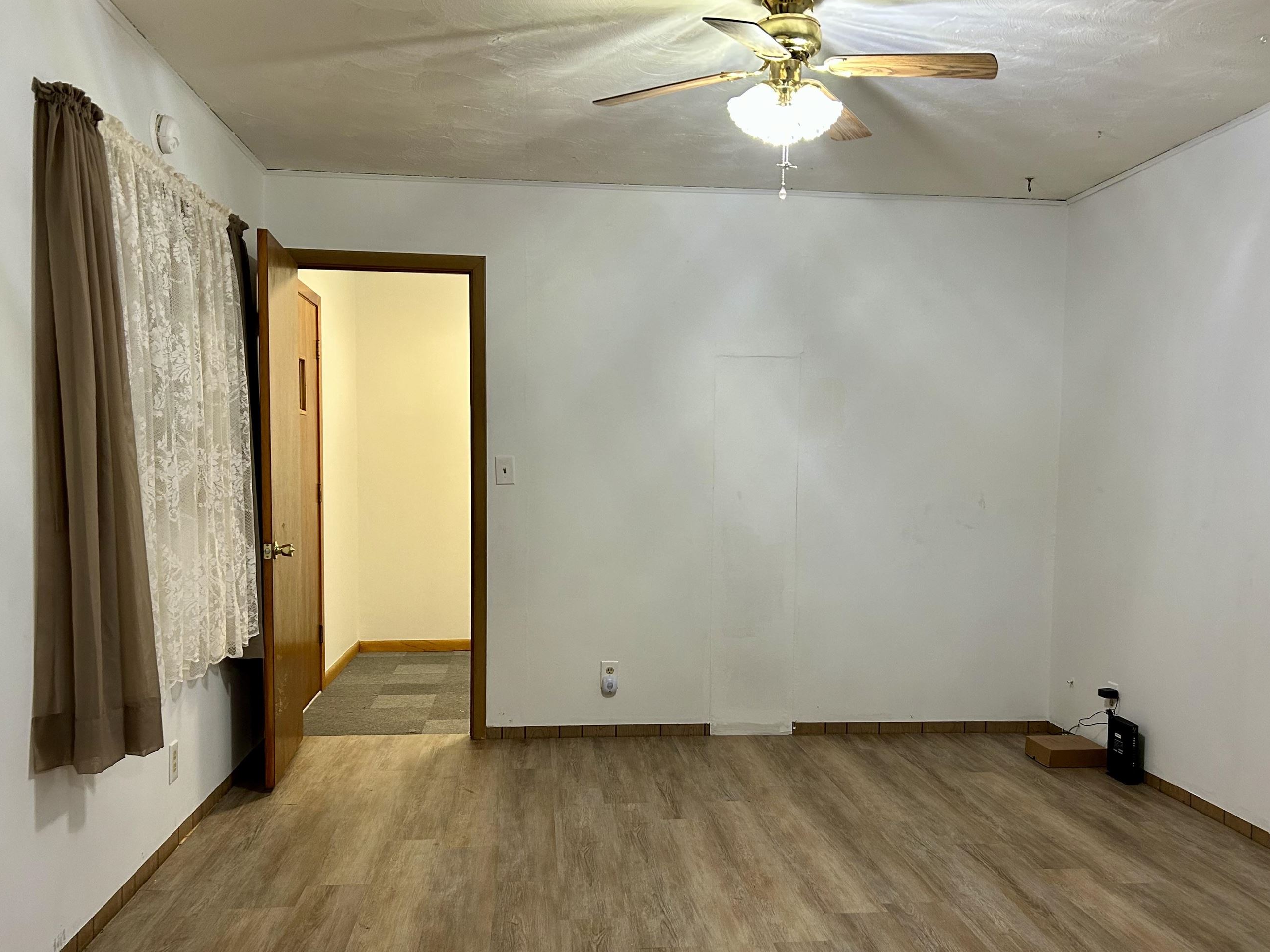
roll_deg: -0.7
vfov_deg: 45.3
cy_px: 542
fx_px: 1137
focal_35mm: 31
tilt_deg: -4.7
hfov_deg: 58.3
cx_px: 660
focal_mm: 5.7
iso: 200
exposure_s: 1/60
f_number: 1.5
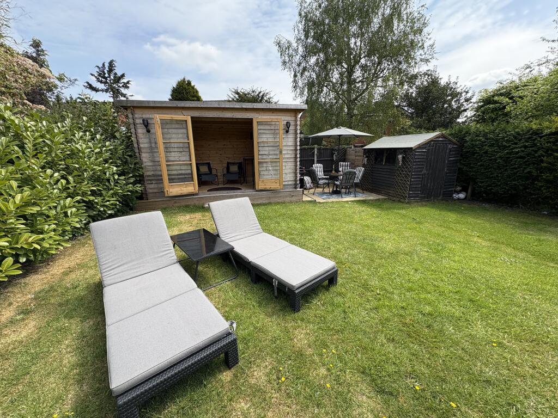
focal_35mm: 14
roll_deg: +0.6
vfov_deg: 85.7
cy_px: 209
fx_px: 226
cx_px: 279
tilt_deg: -14.3
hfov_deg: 102.1
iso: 40
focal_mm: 2.22
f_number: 2.2
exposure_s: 1/821
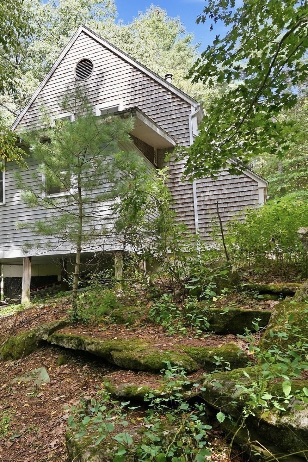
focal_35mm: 25
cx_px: 97
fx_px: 321
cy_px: 224
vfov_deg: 71.5
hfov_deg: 50.2
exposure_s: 1/160
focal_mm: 16
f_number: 4
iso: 250
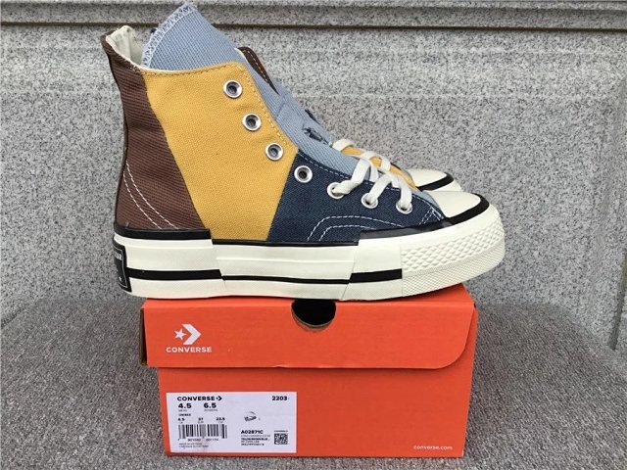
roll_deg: -0.4
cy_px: 235
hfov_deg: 58.4
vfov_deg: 45.4
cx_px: 314
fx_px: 562
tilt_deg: -16.2
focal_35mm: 31
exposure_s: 1/123
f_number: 2.4
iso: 25
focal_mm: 3.3
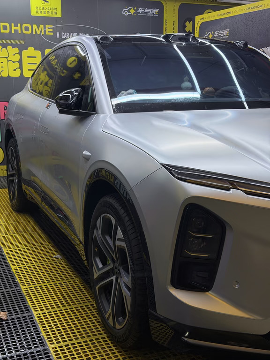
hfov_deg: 30.3
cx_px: 135
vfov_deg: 39.7
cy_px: 180
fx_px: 499
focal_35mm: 48
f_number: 1.78
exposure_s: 1/100
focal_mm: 6.76
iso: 160
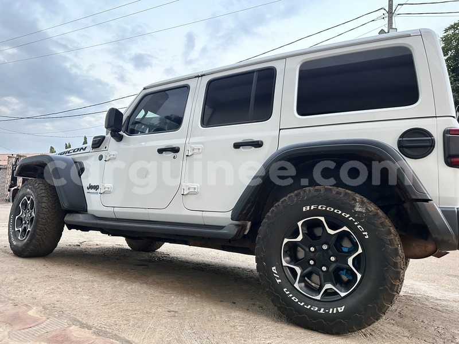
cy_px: 172
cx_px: 230
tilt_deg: +3.4
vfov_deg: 56.8
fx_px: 318
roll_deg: -2.7
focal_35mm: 24
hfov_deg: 71.6
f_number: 1.78
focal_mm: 6.86
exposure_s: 1/91
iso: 250
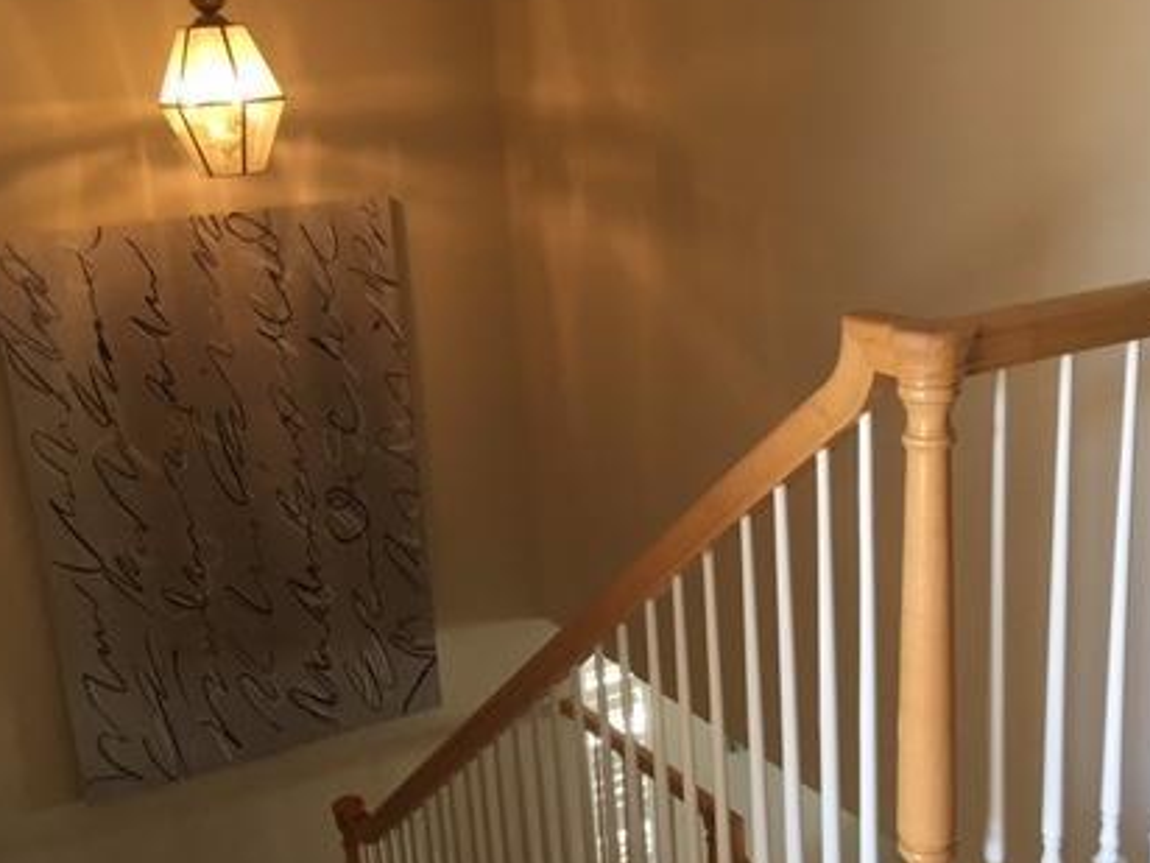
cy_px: 539
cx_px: 634
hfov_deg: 42.0
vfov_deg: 32.0
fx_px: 1495
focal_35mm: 45
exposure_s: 1/30
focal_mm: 4.15
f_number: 2.2
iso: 64
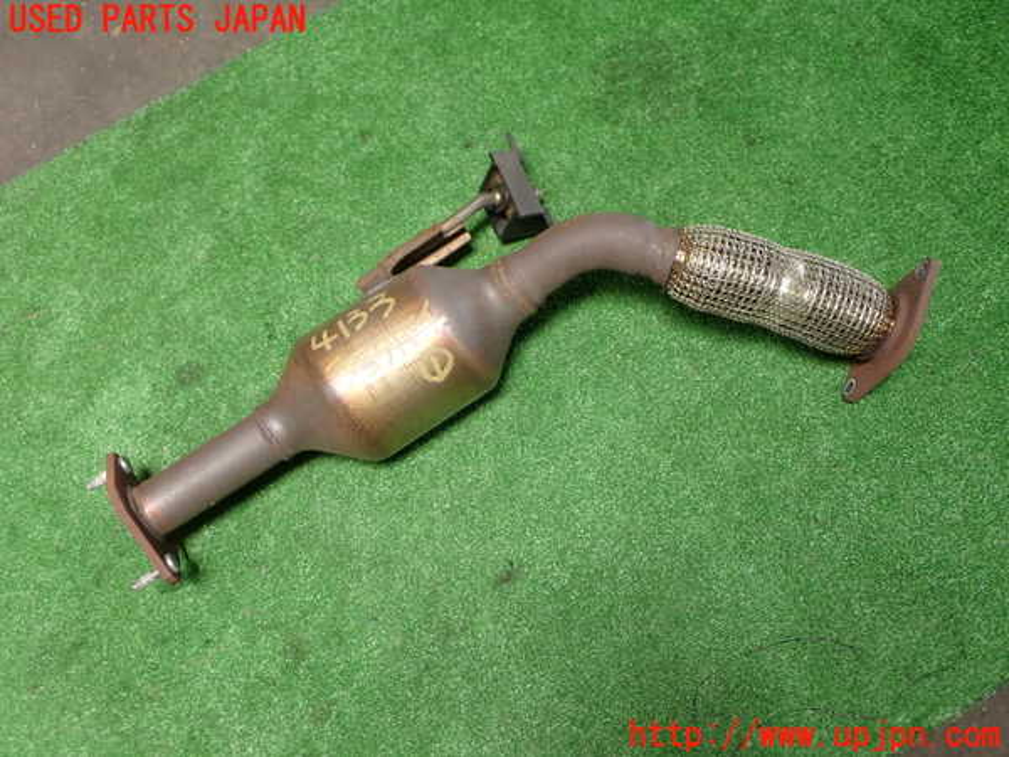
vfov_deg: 37.7
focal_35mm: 38
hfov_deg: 49.0
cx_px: 504
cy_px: 378
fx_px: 1108
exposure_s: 1/80
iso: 200
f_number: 2.7
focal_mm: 6.83
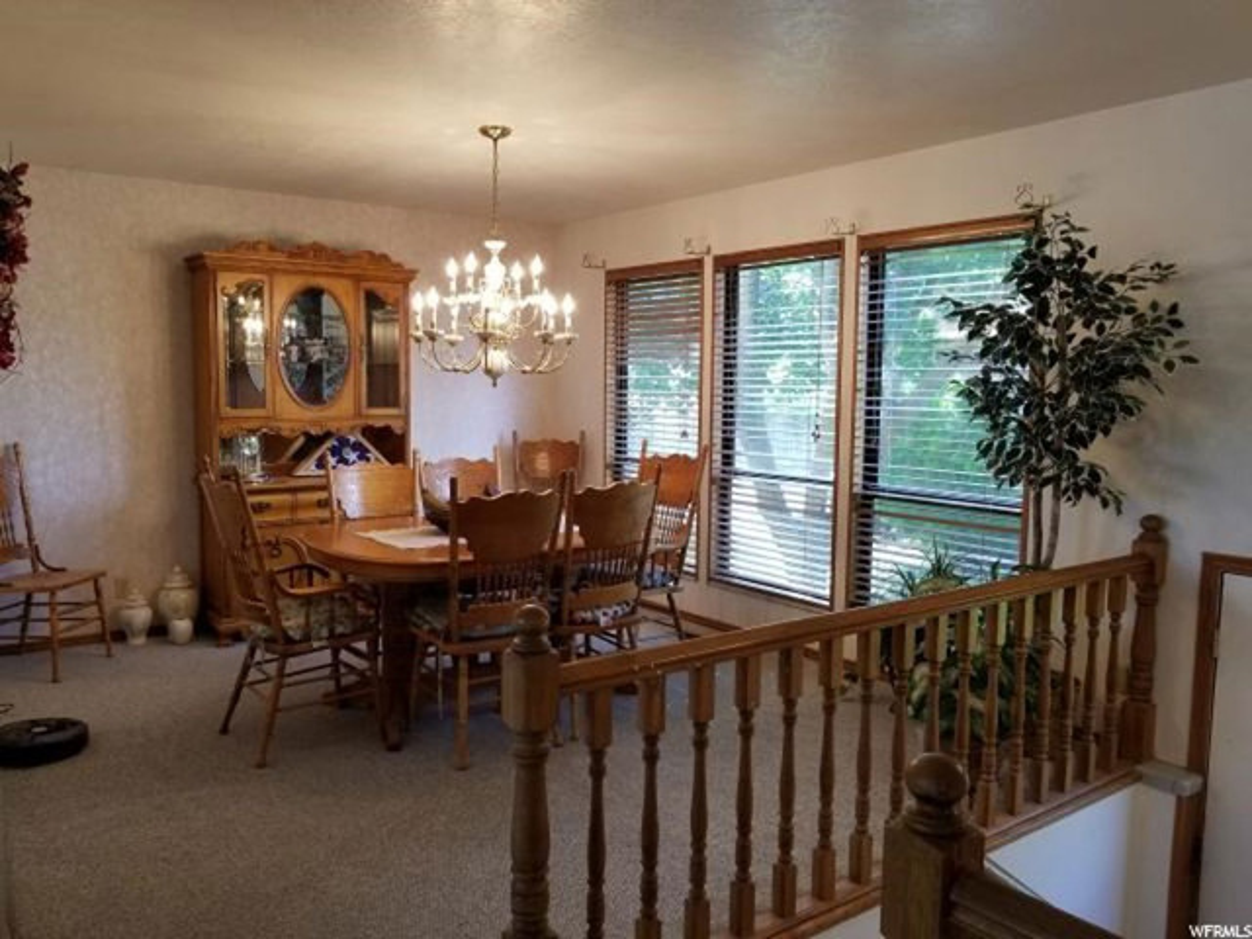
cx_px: 626
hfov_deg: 67.3
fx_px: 940
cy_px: 470
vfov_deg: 53.1
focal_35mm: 26
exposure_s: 1/60
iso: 80
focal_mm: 4.25
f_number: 1.7
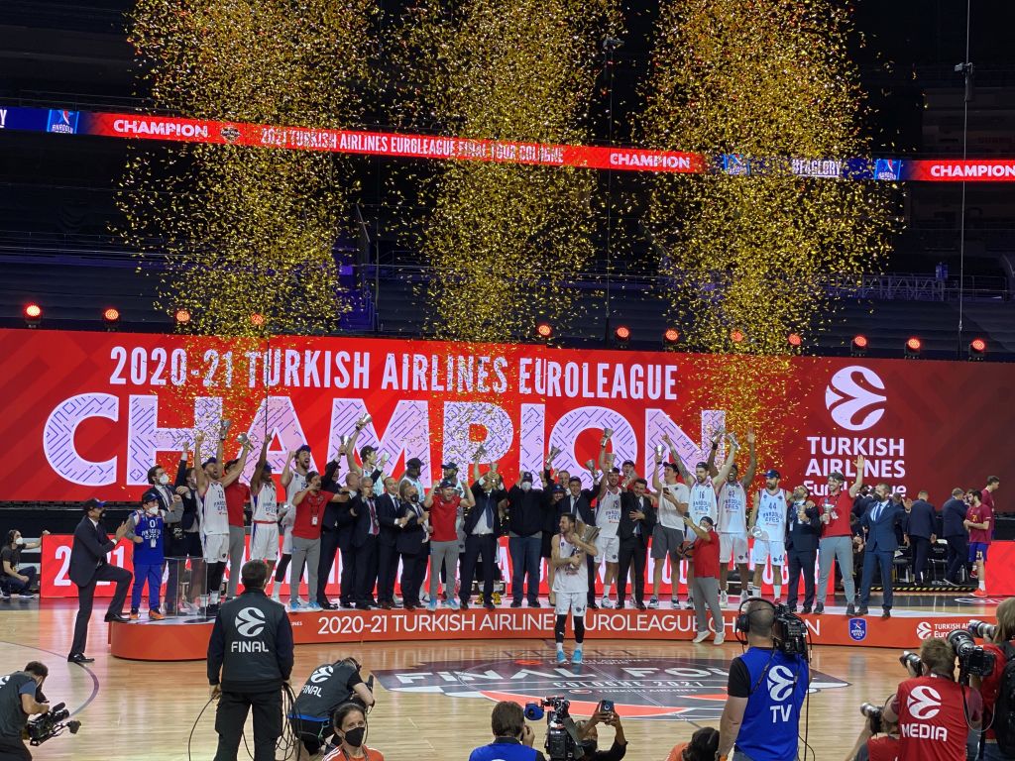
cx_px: 508
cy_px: 380
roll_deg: -1.4
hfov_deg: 36.8
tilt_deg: +2.0
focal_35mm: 52
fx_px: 1525
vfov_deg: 28.0
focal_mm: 6
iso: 80
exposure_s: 1/100
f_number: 2
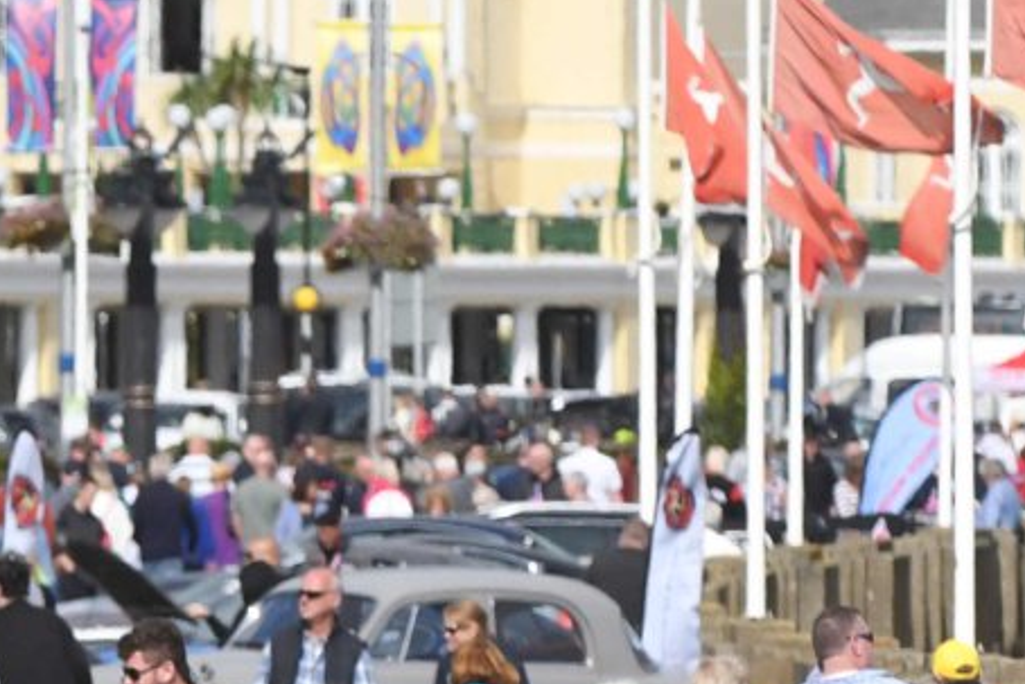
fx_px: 33727
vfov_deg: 1.2
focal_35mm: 1184
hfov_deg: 1.7
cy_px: 913
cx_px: -226
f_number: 5
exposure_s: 1/8000
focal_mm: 175
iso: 1000
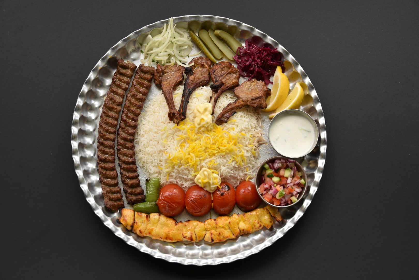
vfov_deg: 18.9
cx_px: 210
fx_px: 838
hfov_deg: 28.1
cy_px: 140
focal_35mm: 72
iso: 100
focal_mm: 48
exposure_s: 1/320
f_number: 4.8
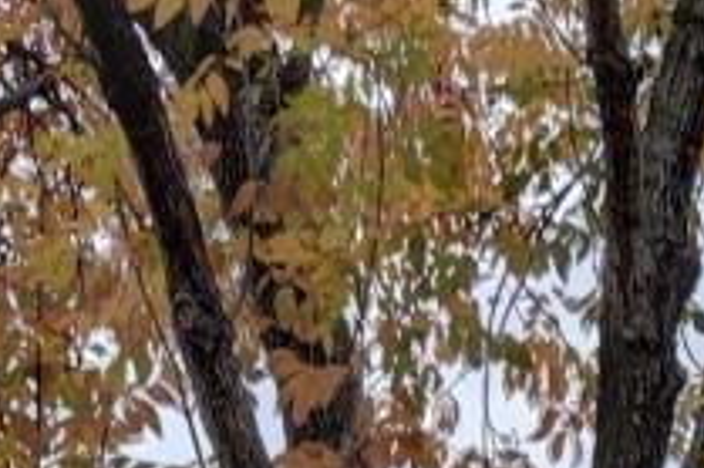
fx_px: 4787
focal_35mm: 245
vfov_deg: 5.1
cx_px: 1000
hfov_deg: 8.3
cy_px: 1795
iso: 400
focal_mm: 32
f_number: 8
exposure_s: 1/125
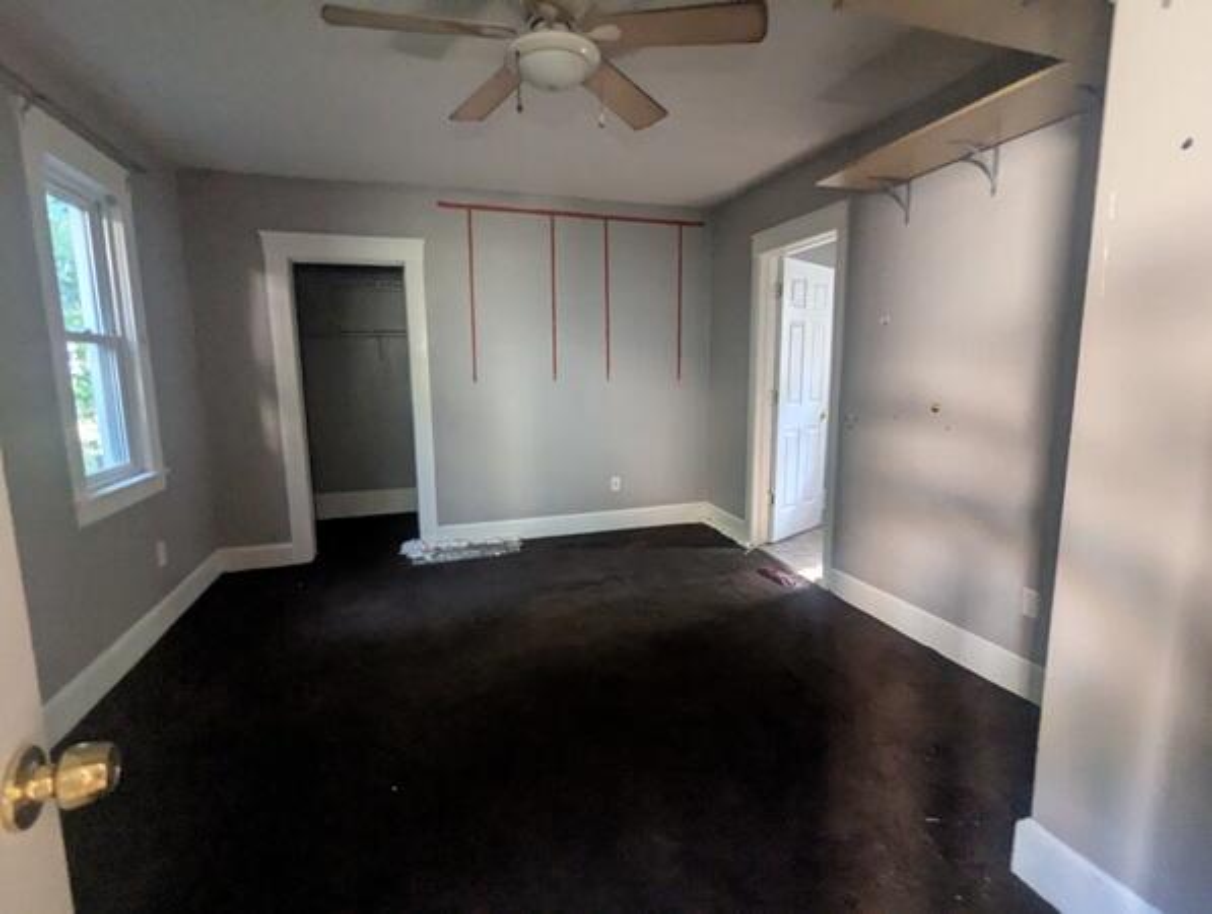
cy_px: 457
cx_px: 606
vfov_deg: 78.3
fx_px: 561
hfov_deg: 94.4
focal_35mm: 16
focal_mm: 2.35
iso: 873
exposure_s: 1/23.8
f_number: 2.2
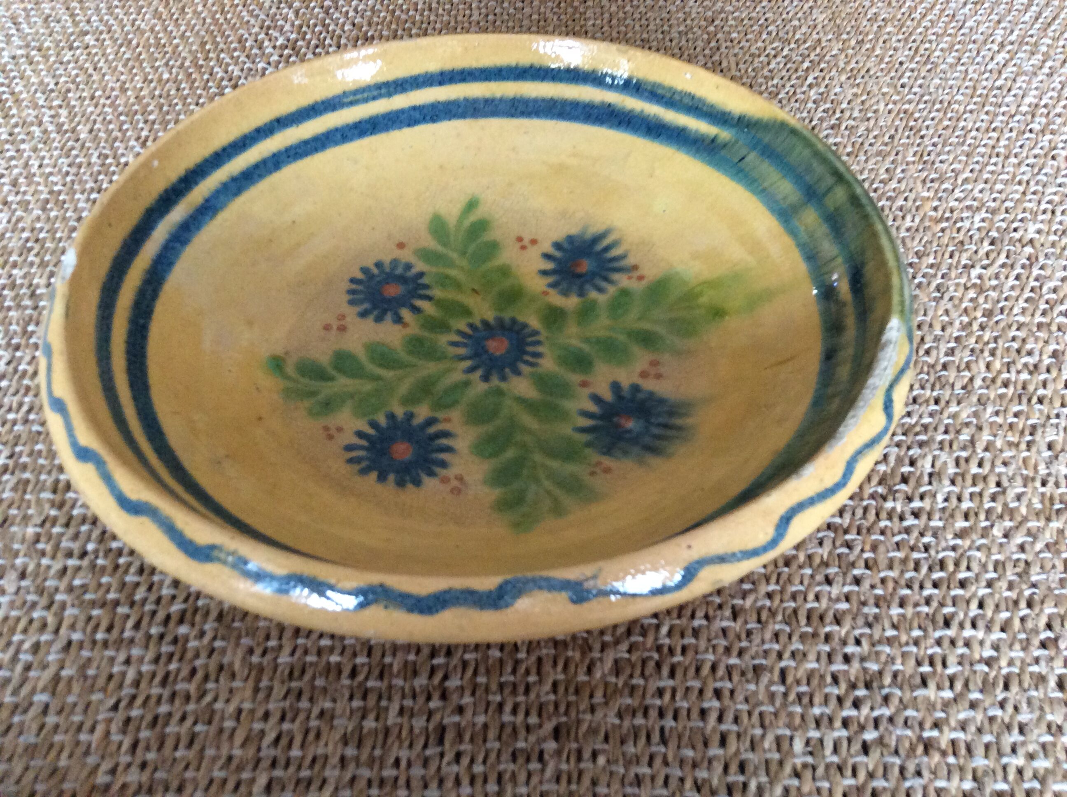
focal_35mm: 32
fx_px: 985
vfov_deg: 44.1
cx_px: 534
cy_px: 398
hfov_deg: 56.9
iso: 160
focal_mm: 3.3
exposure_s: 1/25
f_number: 2.4
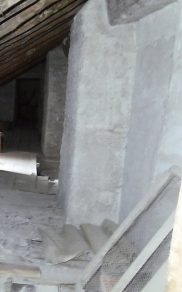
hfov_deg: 28.2
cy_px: 145
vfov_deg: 48.2
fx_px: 325
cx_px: -23
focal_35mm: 41
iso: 3200
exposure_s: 1/20
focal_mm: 4.3
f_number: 3.3
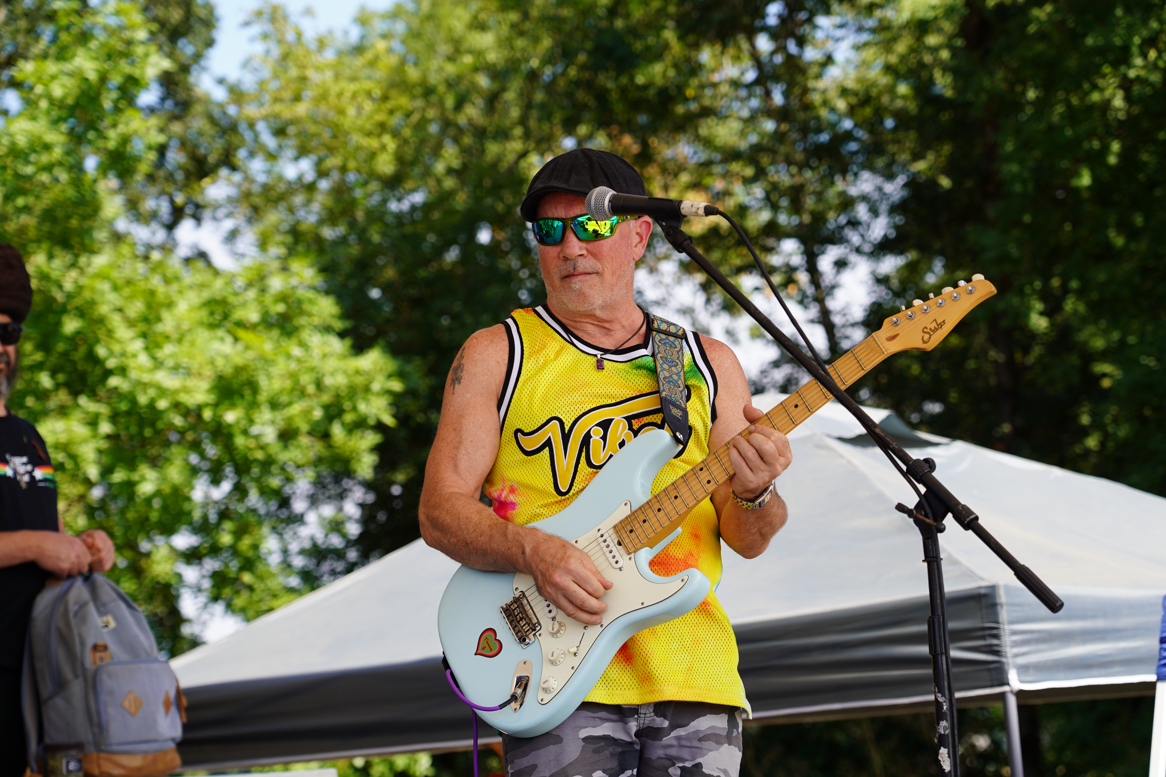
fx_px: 3401
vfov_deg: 13.0
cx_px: 583
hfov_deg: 19.5
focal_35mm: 105
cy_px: 388
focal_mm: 105
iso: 100
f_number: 5.6
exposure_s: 1/200
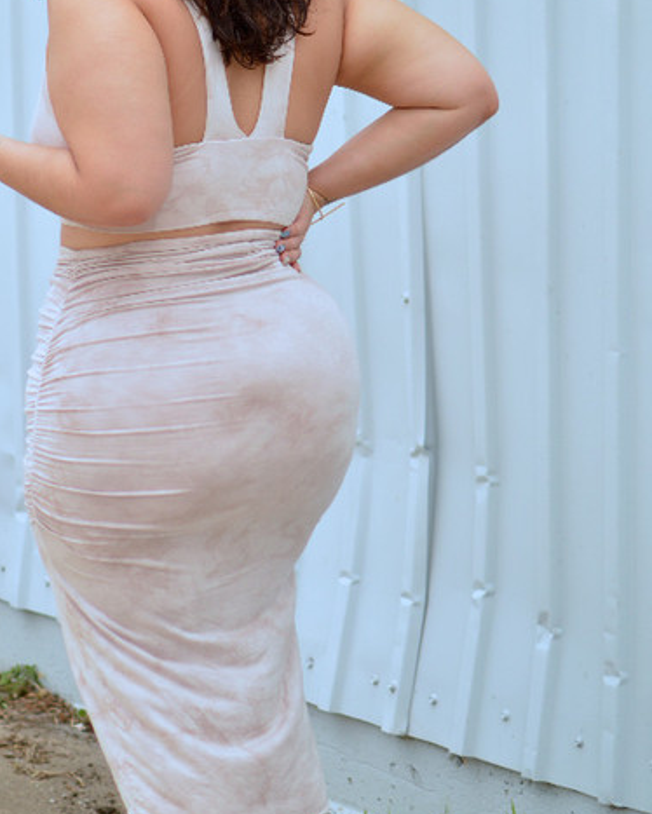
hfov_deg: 16.2
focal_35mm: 95
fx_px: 2288
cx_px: 240
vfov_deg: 20.1
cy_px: 242
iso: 100
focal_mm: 35
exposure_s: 1/2000
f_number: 1.8
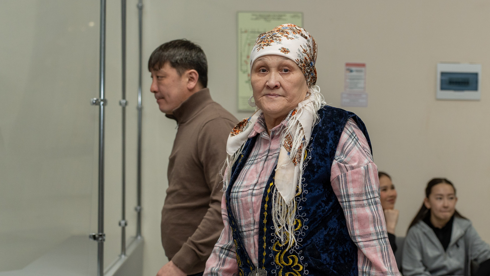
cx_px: 360
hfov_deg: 27.2
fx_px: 1000
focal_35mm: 77
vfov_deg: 15.7
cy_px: 186
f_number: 3.5
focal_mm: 48
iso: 1250
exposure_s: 1/160
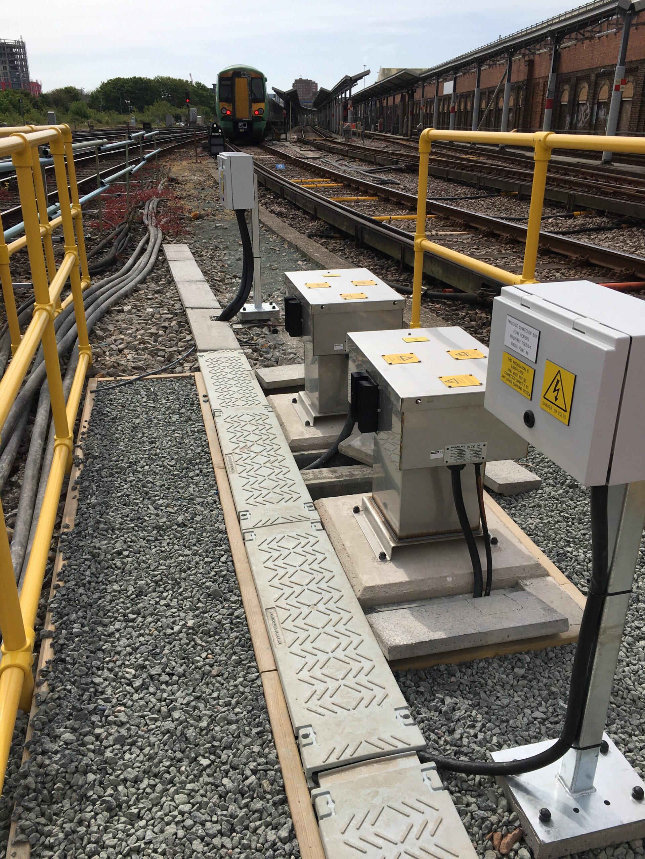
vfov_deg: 61.7
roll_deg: -1.1
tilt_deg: -22.0
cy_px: 430
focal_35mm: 29
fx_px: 720
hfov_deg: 48.2
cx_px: 322
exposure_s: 1/2481
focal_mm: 4.15
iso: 25
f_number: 2.2
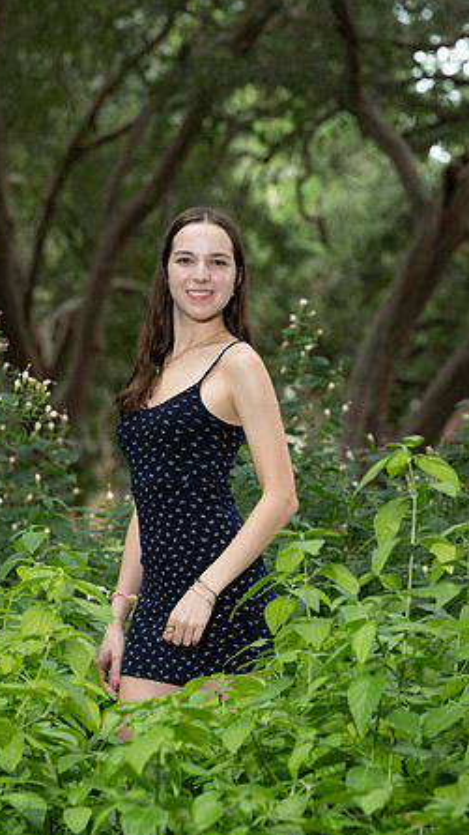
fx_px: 4671
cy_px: 417
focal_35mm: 211
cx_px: 196
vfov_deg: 10.2
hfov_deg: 5.7
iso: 1000
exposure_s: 1/200
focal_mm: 200
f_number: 8
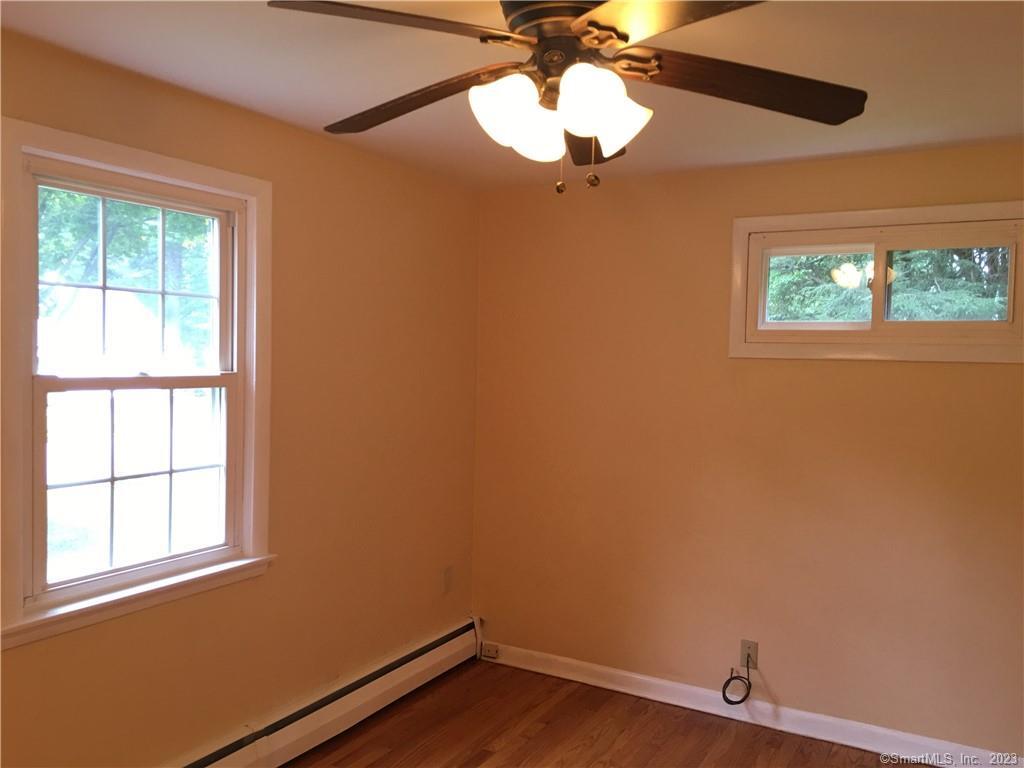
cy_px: 384
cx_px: 512
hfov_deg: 61.7
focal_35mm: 29
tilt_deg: -0.6
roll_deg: -1.4
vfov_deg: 48.2
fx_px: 858
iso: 40
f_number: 2.2
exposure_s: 1/15
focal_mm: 4.15
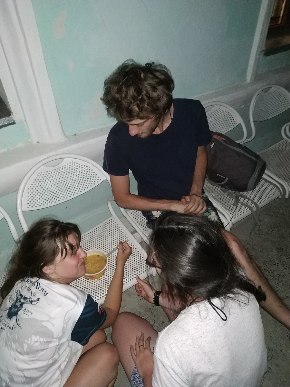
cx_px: 145
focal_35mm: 24
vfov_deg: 71.6
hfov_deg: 56.8
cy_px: 194
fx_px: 268
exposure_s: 1/20
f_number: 1.9
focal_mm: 3.94
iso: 640
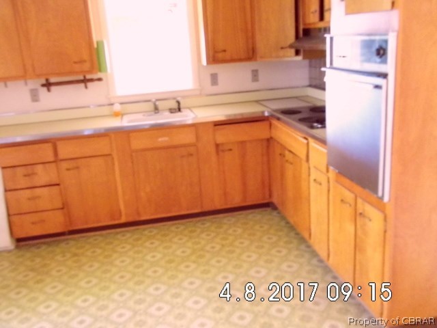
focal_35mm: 34
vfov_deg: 41.8
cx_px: 218
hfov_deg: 54.0
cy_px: 164
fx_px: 429
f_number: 3.3
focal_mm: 6.11
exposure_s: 1/10
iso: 800
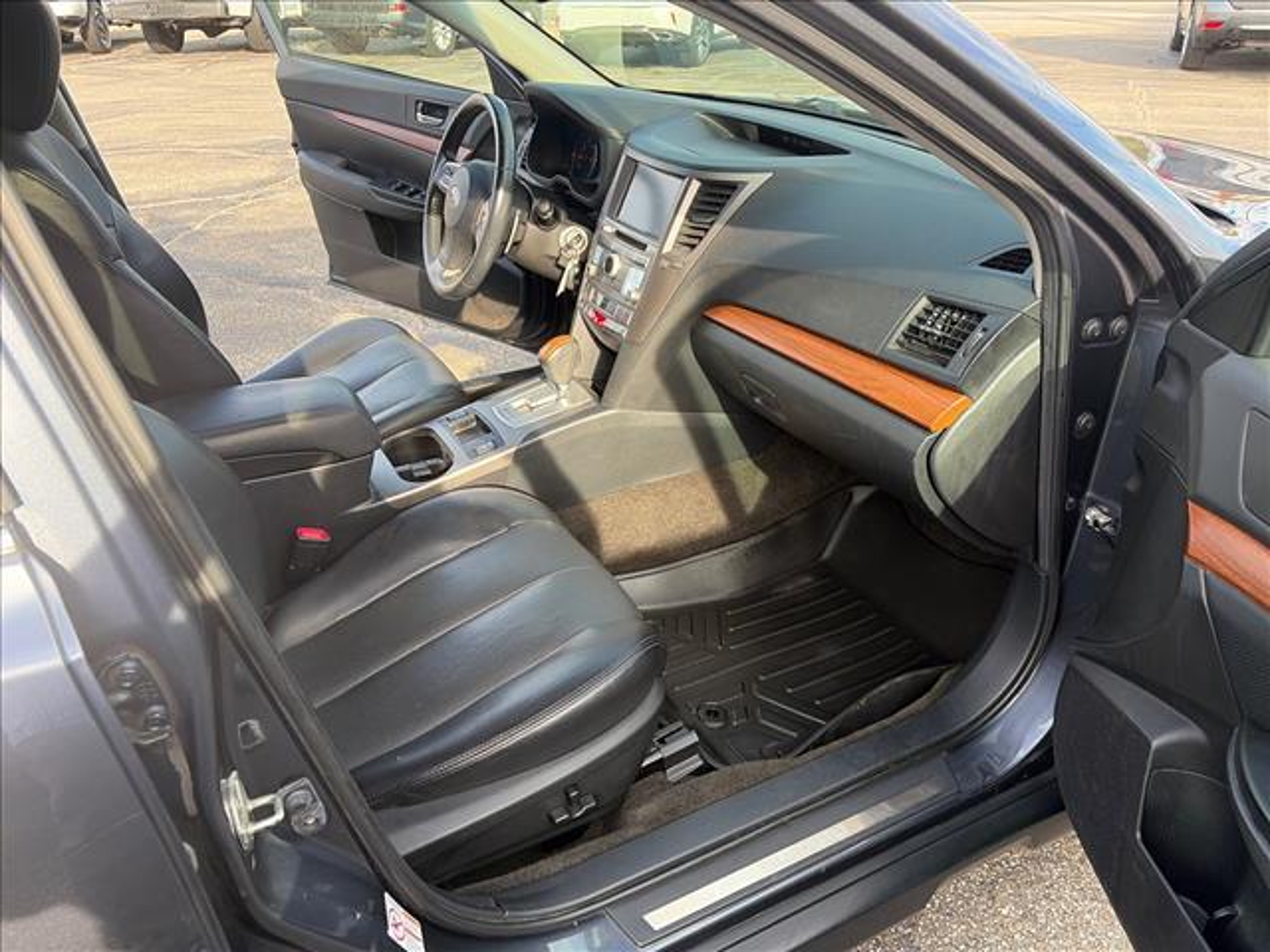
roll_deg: +4.0
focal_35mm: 26
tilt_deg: -30.1
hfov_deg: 67.3
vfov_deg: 53.1
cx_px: 635
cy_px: 476
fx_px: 954
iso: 50
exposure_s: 1/196
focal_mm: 5.96
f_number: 1.6
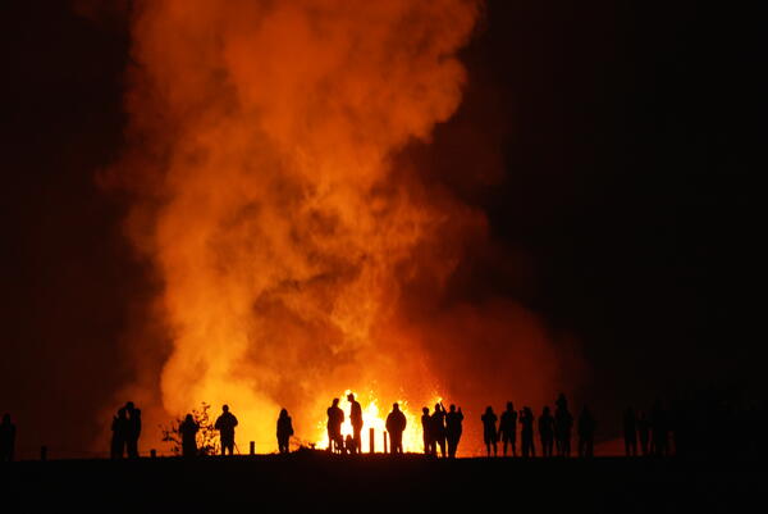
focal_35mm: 132
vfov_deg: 10.4
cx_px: 384
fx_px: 2818
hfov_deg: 15.5
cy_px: 257
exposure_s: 1/13
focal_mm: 132
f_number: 9
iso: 1250
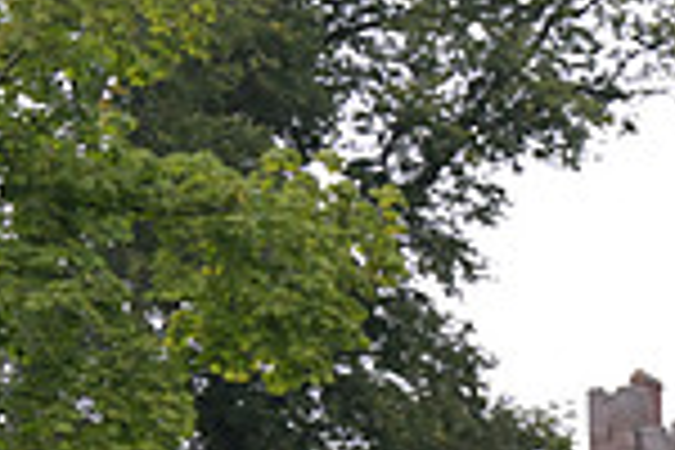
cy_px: 461
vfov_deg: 4.5
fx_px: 5718
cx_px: 1246
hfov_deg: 6.6
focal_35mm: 305
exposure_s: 1/1000
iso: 1000
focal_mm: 79
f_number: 5
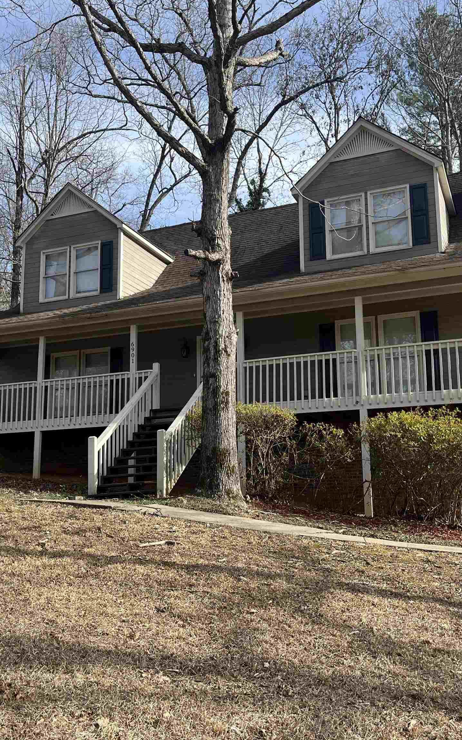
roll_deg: +0.6
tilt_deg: +11.6
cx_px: 201
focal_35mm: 37
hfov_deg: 34.4
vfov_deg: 52.7
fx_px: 745
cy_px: 370
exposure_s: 1/1558
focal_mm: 5.1
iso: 50
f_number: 1.6
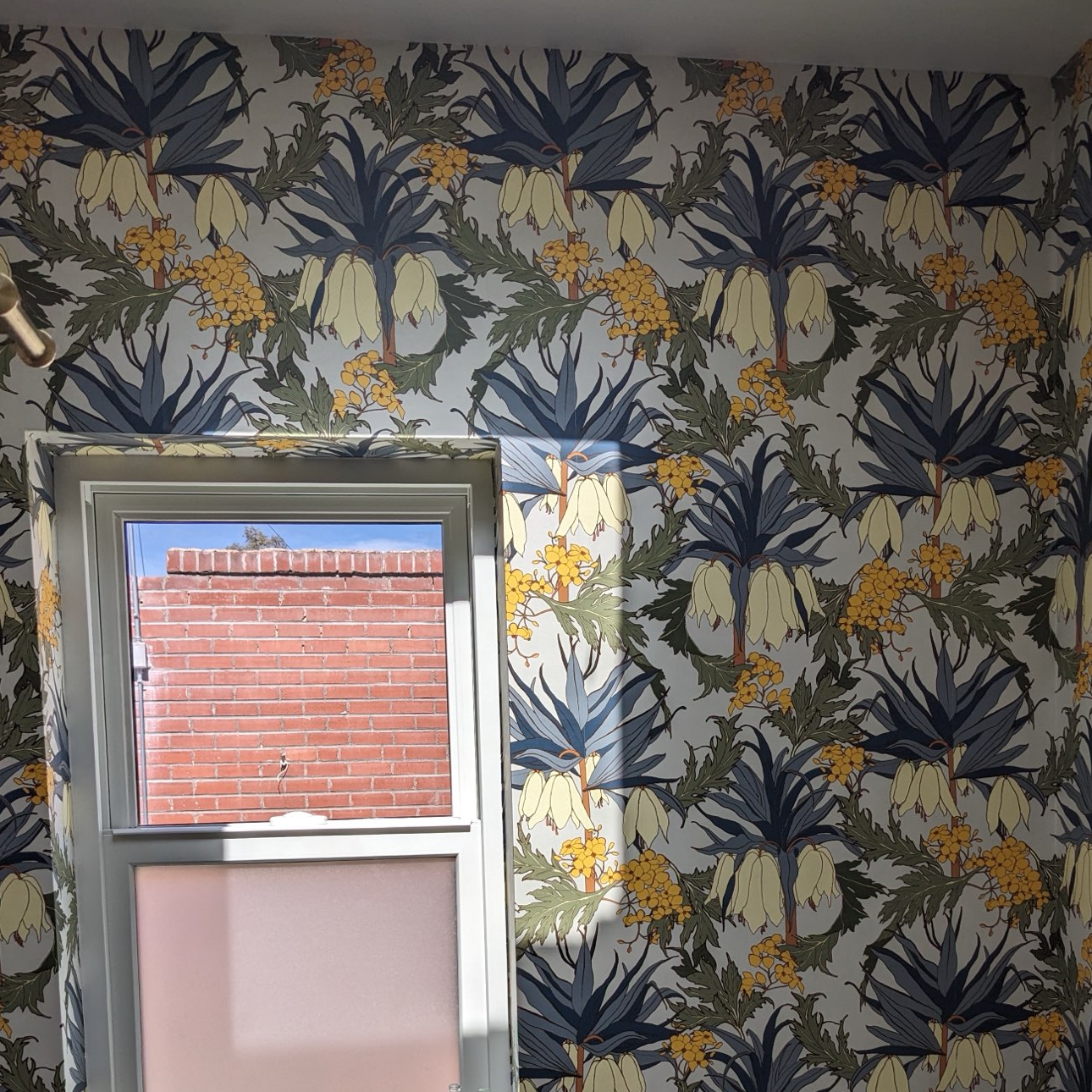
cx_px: 604
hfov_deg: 44.9
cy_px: 825
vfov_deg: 43.4
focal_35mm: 37
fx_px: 1321
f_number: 1.73
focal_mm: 4.38
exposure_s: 1/1799
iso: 48
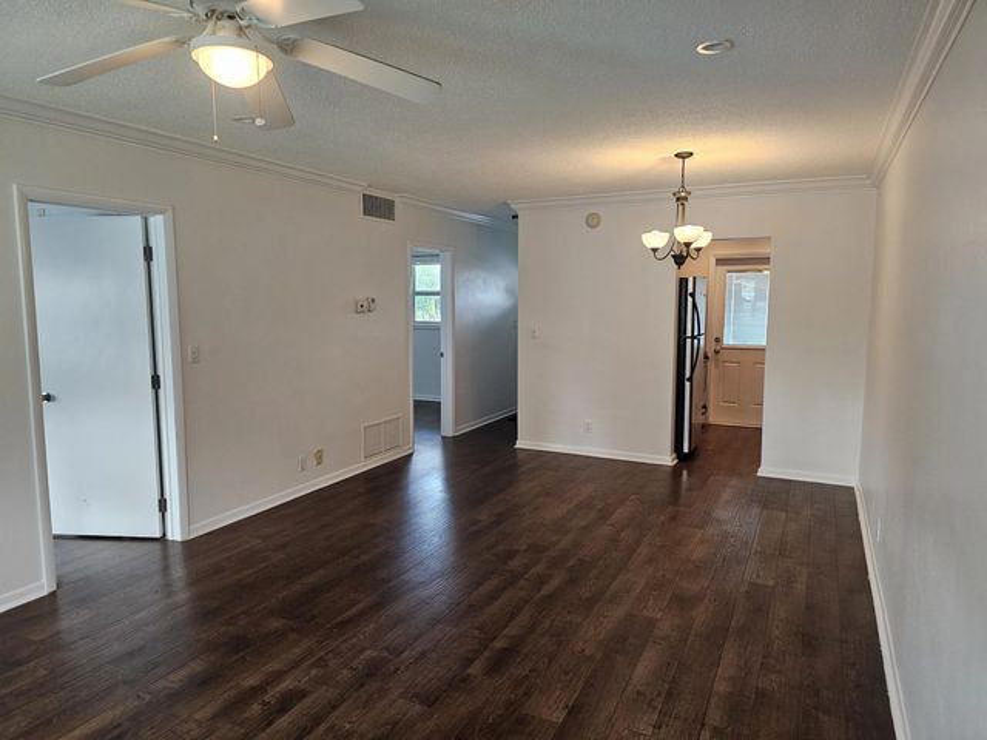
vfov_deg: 58.9
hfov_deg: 73.9
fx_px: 656
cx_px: 494
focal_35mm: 23
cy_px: 370
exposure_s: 1/120
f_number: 1.7
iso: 500
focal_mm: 6.3
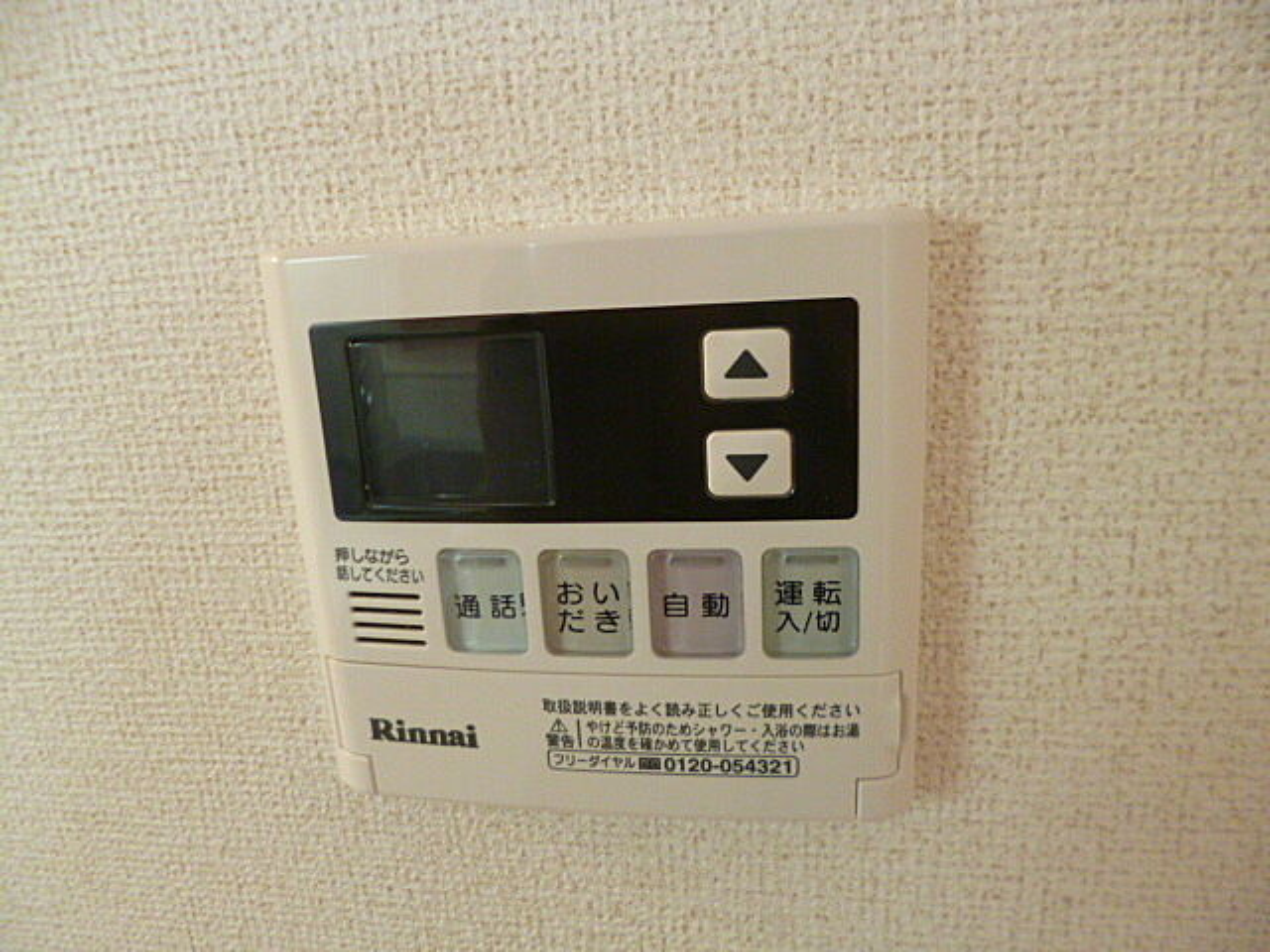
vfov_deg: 56.8
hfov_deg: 71.6
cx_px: 635
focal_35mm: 24
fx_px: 881
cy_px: 476
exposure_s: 1/20
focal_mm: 4.3
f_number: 2.5
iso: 400
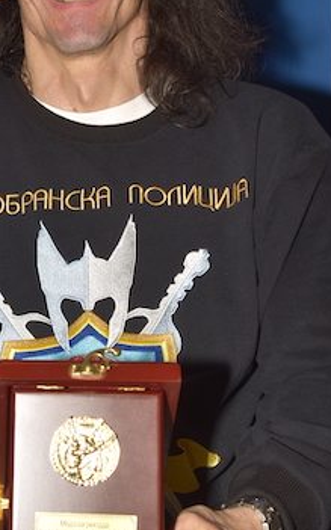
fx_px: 1546
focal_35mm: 107
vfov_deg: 19.4
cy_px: 178
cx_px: 63
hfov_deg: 12.2
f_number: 9
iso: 250
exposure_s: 1/60
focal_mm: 46
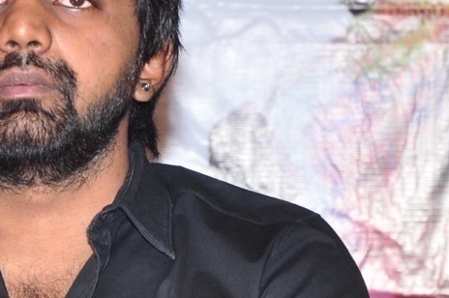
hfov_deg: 5.1
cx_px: 23
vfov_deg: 3.4
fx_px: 5073
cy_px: 145
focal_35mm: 407
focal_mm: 105
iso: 400
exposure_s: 1/125
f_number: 7.1
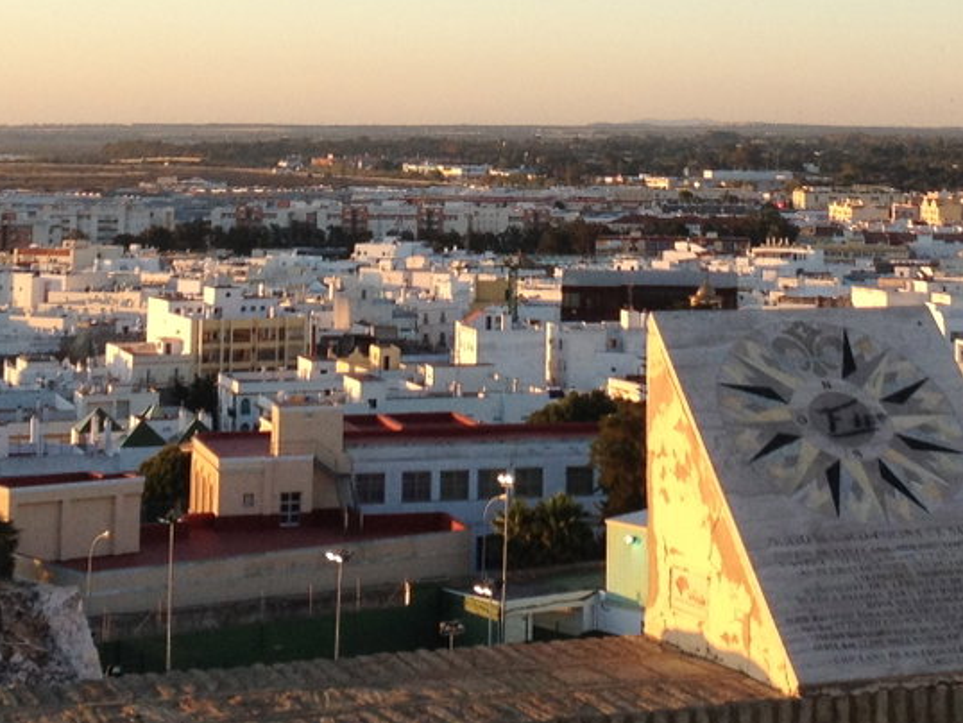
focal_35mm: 104
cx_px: 678
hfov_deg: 18.8
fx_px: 2895
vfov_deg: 13.9
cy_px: -66
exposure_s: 1/383
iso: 64
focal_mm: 4.28
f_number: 2.4
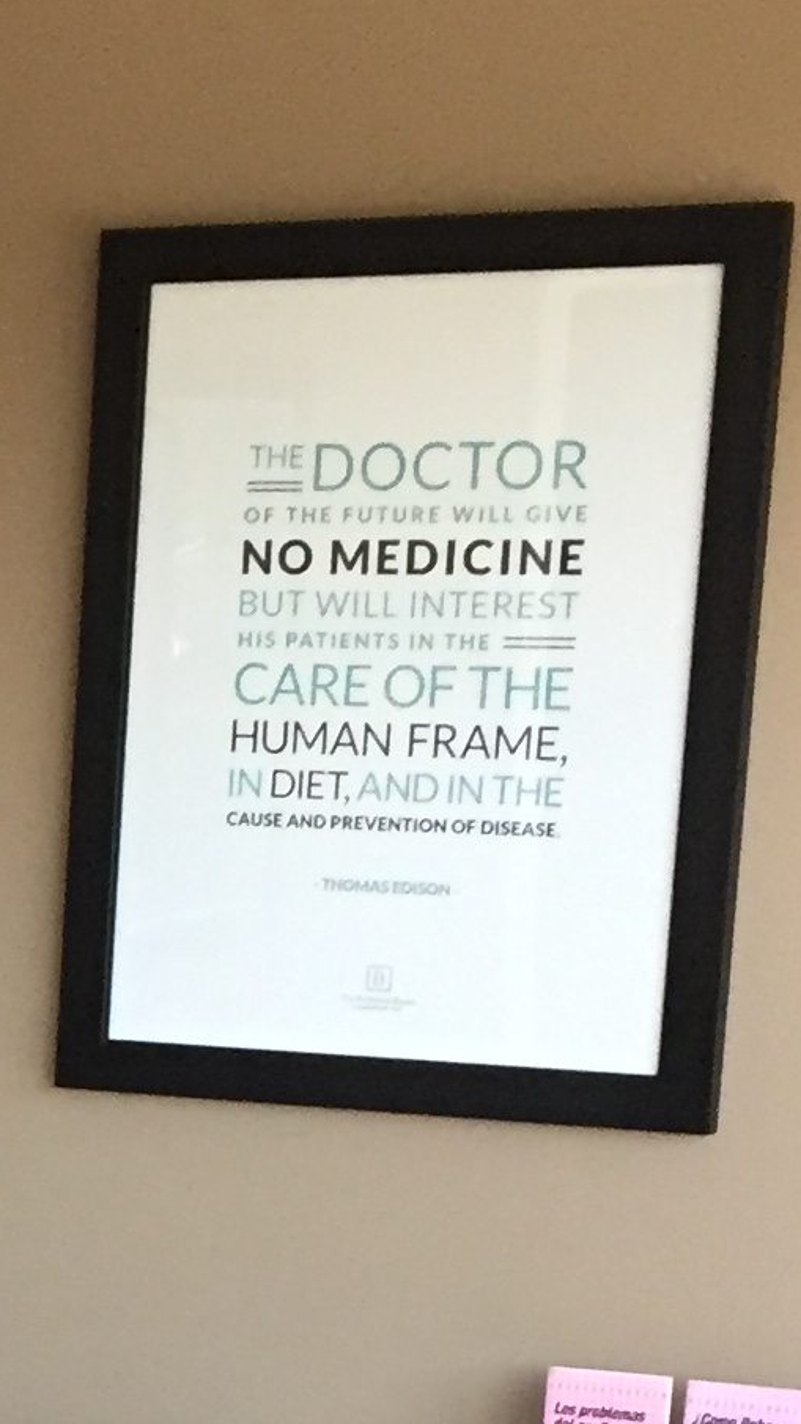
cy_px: 1487
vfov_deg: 18.2
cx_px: -834
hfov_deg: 9.8
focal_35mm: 114
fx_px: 4305
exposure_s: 1/30
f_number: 2.2
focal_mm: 4.15
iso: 125
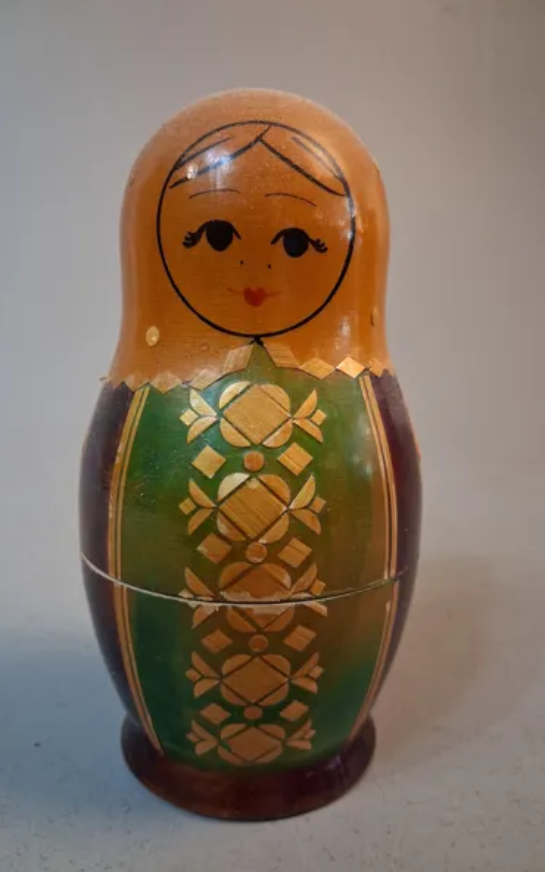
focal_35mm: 29
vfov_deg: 64.6
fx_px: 689
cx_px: 258
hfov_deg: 43.1
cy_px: 440
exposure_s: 1/50
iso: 500
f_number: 1.8
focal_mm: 4
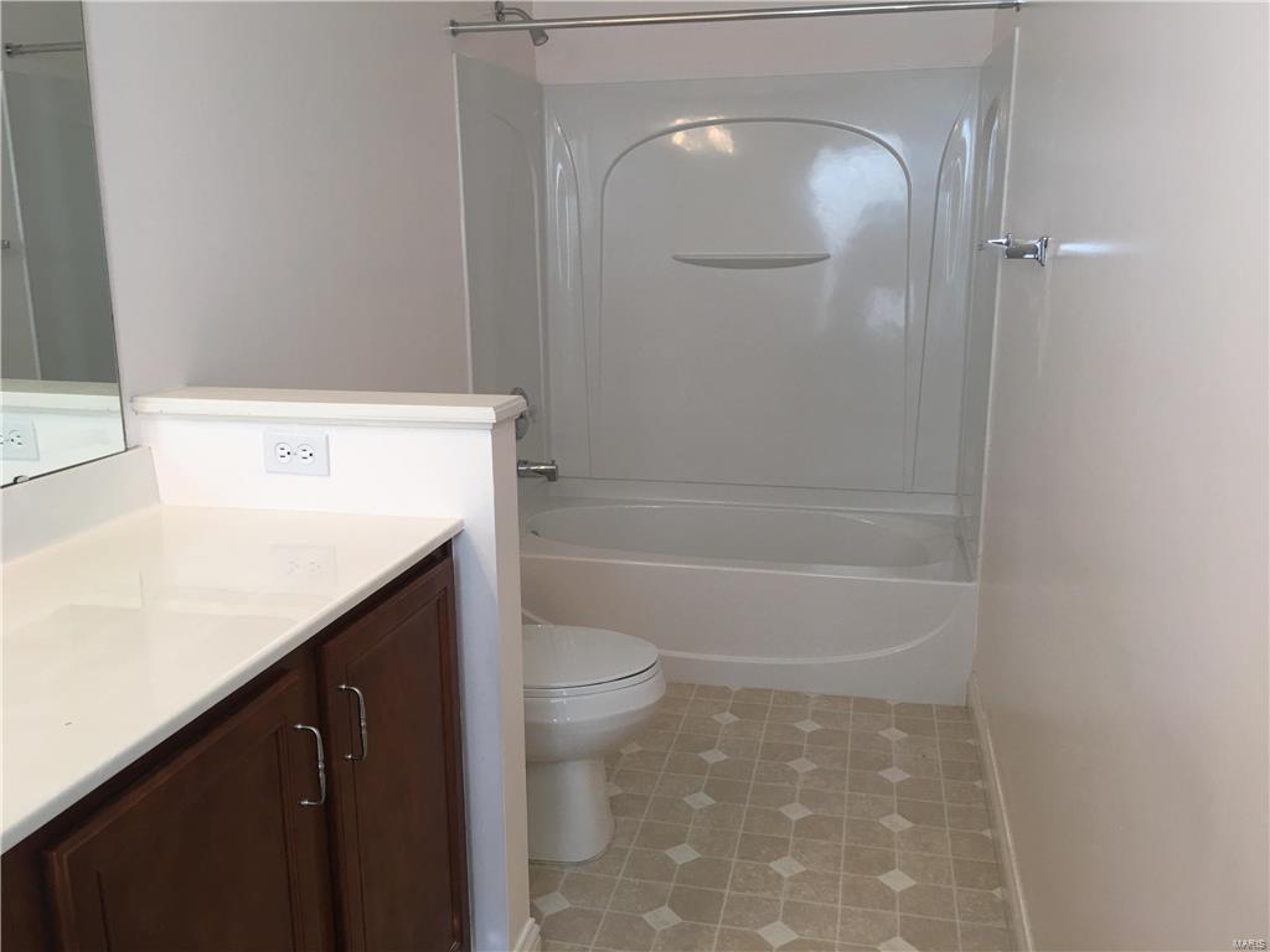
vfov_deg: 48.2
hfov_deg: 61.7
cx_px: 635
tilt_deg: -12.4
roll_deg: +2.1
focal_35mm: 29
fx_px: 1064
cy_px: 476
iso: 25
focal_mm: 4.15
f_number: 2.2
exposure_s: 1/40
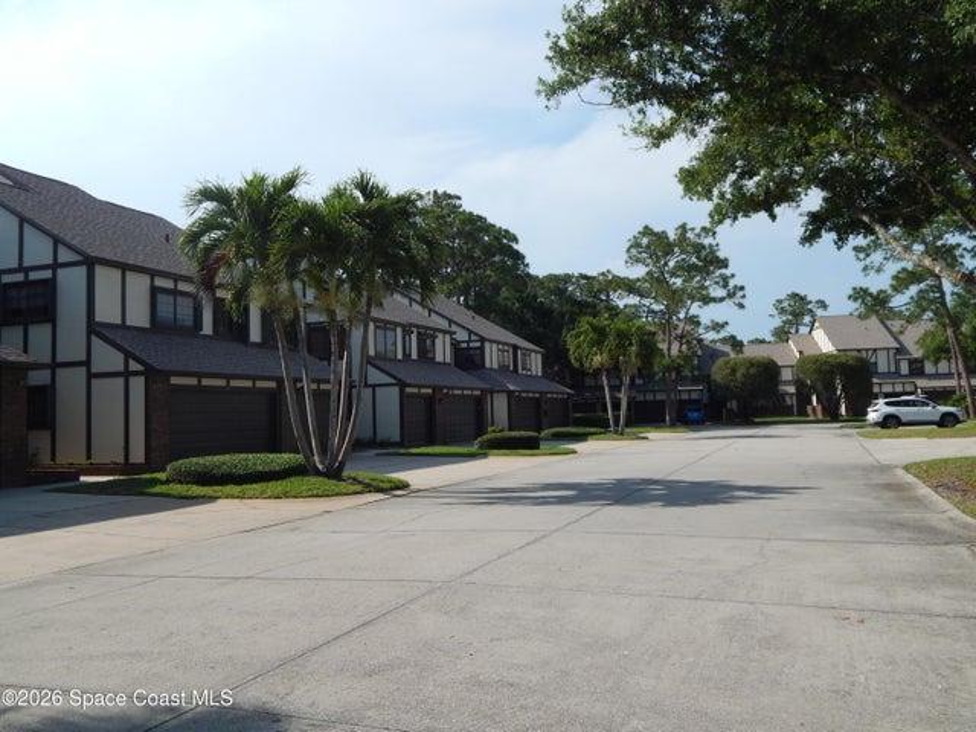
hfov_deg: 58.4
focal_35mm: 31
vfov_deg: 45.4
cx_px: 488
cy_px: 366
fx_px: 874
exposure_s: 1/500
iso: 125
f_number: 6.5
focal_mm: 5.6
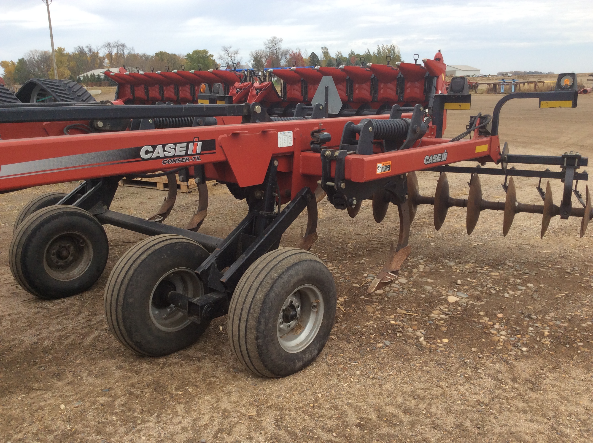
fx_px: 547
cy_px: 222
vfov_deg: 44.1
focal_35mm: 32
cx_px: 296
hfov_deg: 56.9
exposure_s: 1/241
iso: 32
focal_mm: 3.3
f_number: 2.4
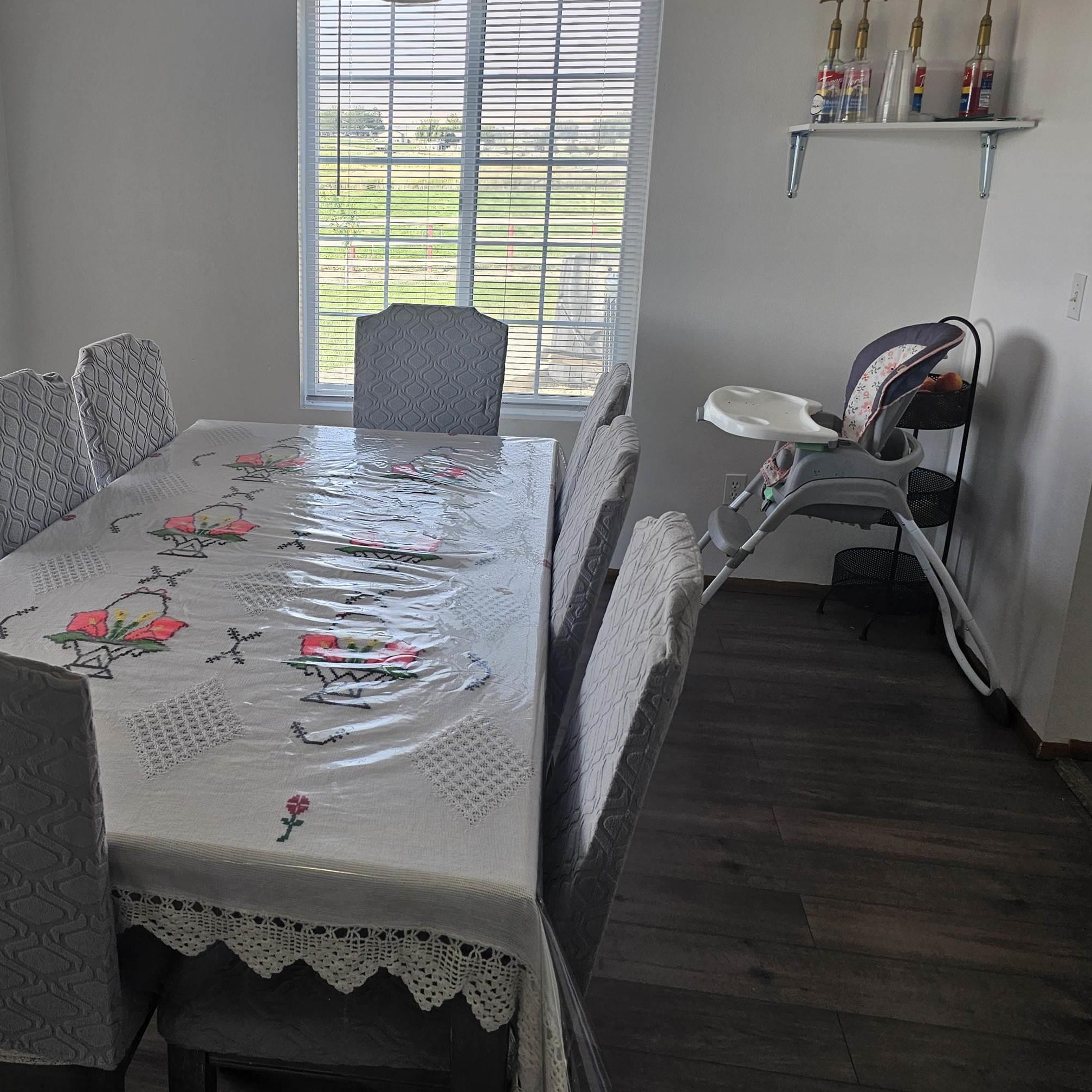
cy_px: 494
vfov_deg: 52.5
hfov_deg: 51.4
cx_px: 348
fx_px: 1106
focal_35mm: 31
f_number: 1.7
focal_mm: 6.3
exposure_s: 1/180
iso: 64
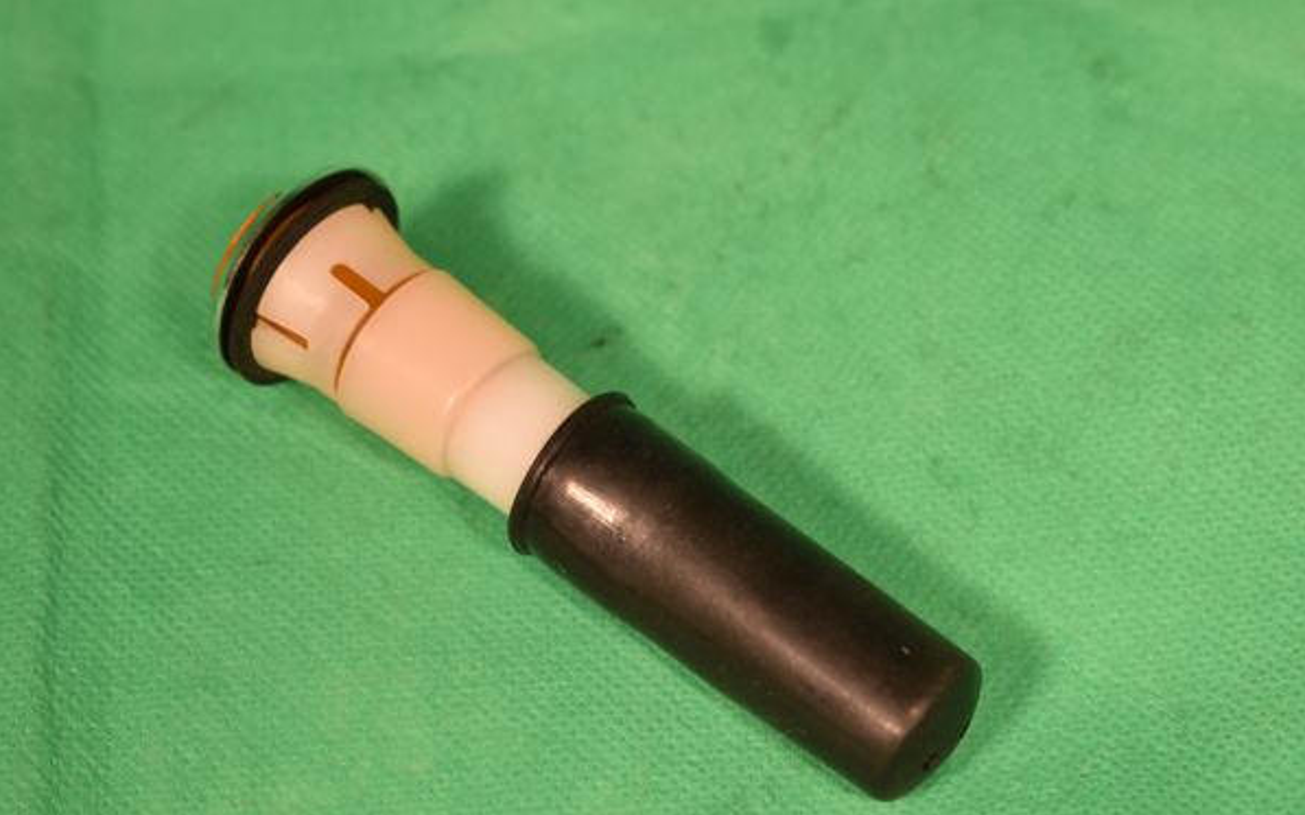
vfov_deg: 15.4
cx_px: 651
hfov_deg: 24.5
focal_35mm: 85
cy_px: 433
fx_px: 3005
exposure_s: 1/100
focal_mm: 55
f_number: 6.3
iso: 200
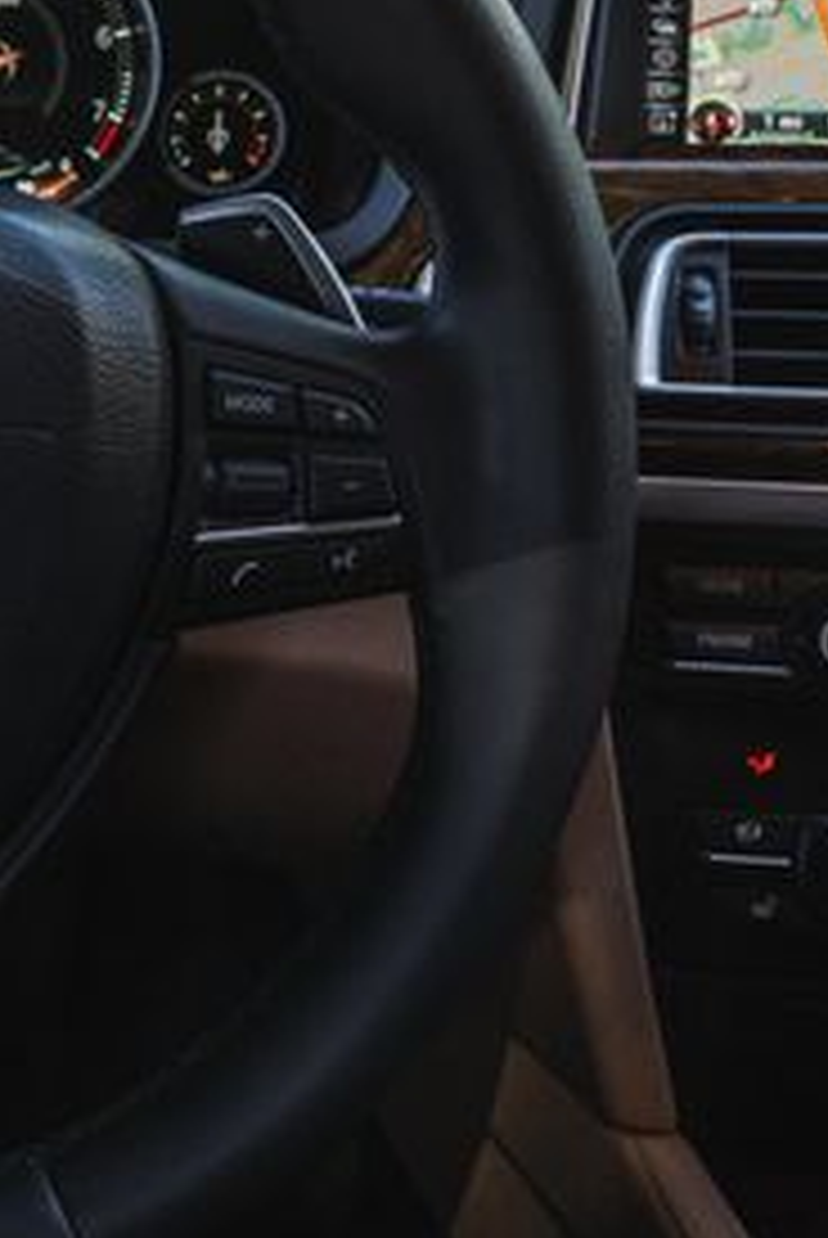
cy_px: 435
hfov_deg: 18.3
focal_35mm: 68
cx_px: -333
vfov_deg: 29.5
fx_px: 2340
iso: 640
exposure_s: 1/50
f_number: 8
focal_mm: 24
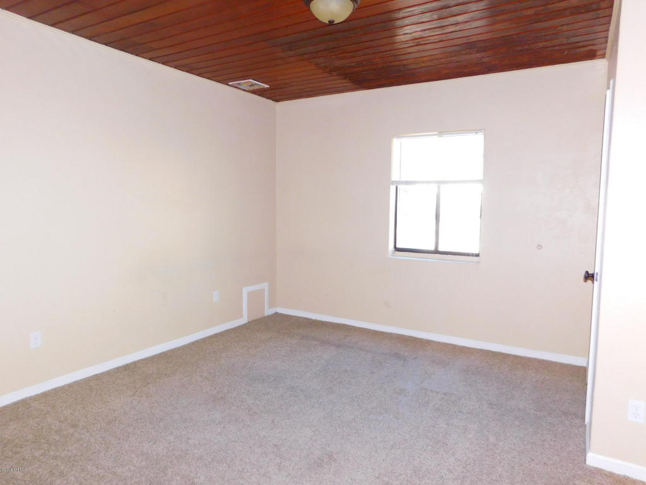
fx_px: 429
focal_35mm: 23
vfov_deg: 58.9
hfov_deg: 73.9
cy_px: 242
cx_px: 323
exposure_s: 1/30
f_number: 3
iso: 220
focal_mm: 4
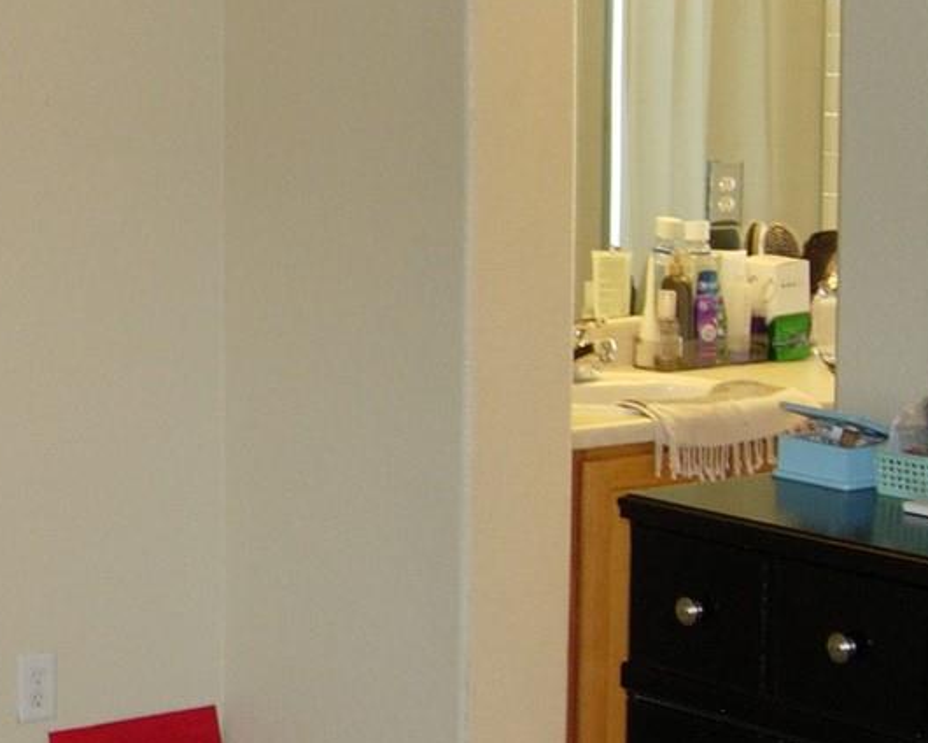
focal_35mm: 112
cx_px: -26
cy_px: 401
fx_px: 3076
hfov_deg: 16.7
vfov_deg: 13.8
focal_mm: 7.8
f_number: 2.8
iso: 79
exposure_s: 1/32
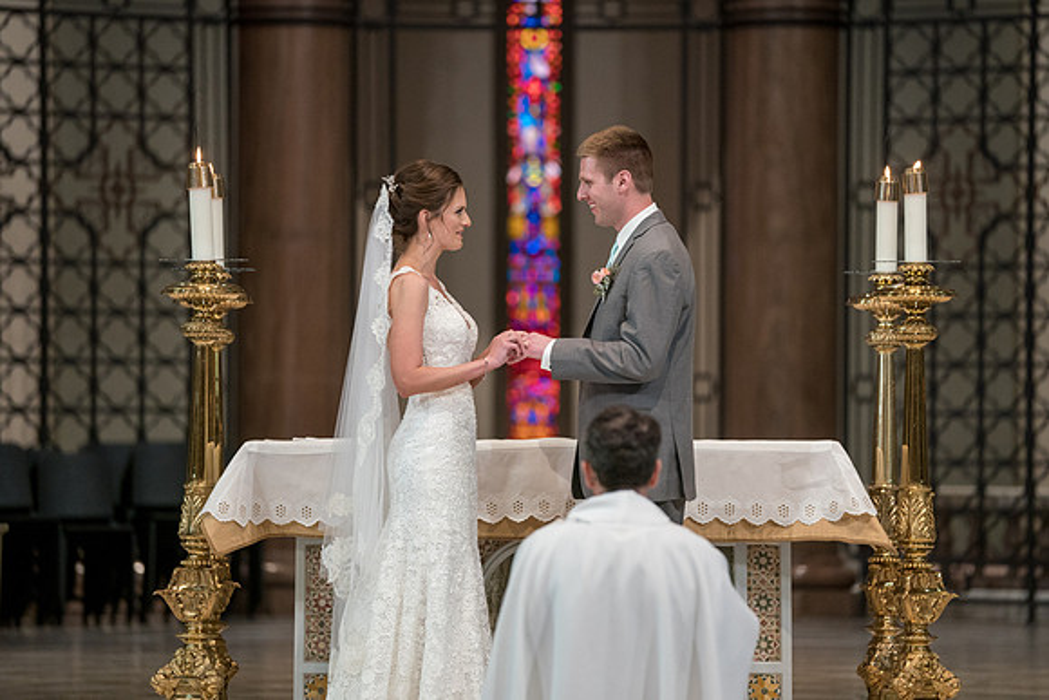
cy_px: 342
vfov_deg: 6.6
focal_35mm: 208
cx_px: 542
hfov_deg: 9.9
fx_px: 6066
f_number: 2.8
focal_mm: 200
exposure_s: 1/200
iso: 2000
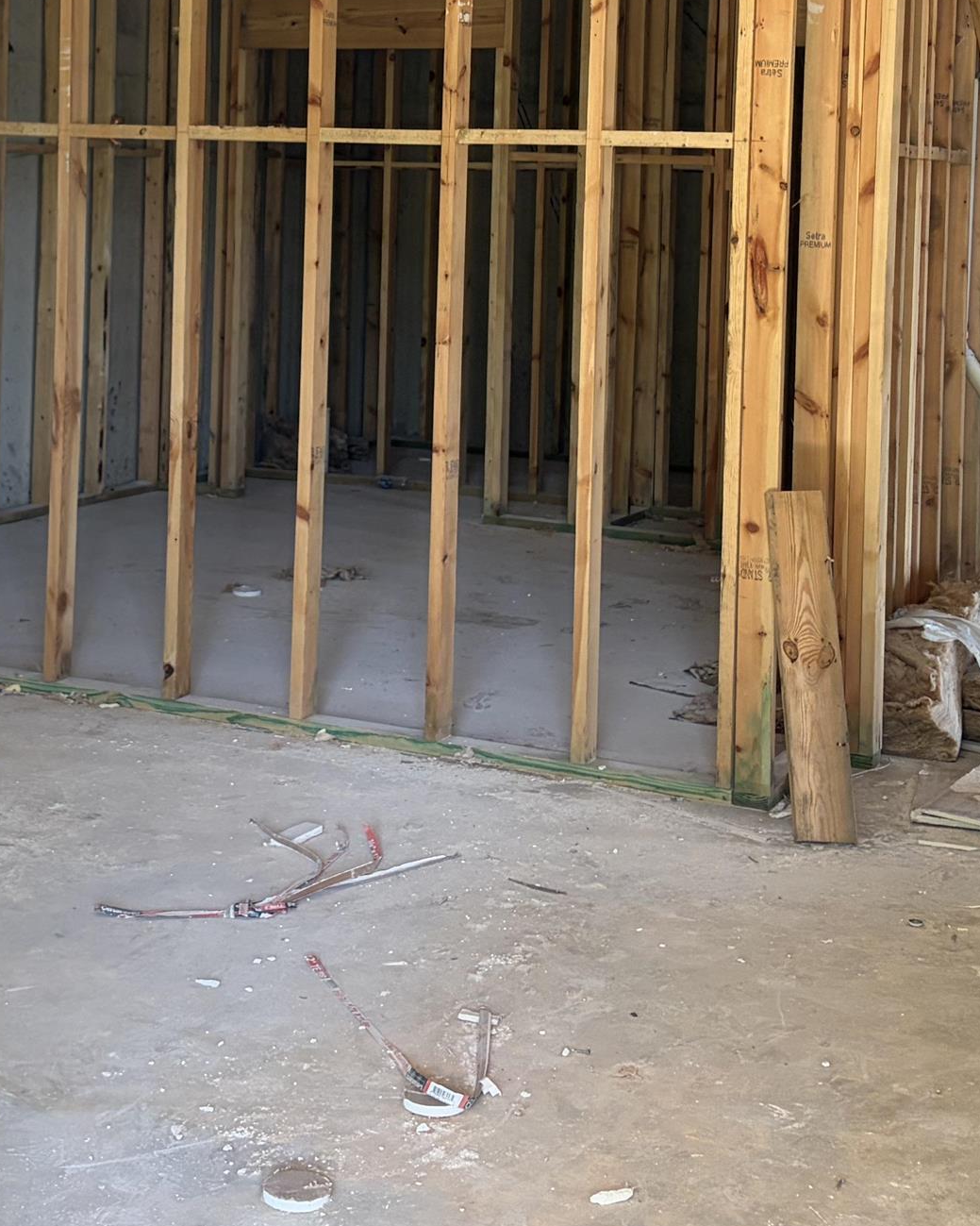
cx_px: 367
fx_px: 2176
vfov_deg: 30.6
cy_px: 228
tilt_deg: -1.9
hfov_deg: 25.3
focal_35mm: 60
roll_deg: -1.1
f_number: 1.6
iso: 125
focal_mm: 5.96
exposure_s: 1/94
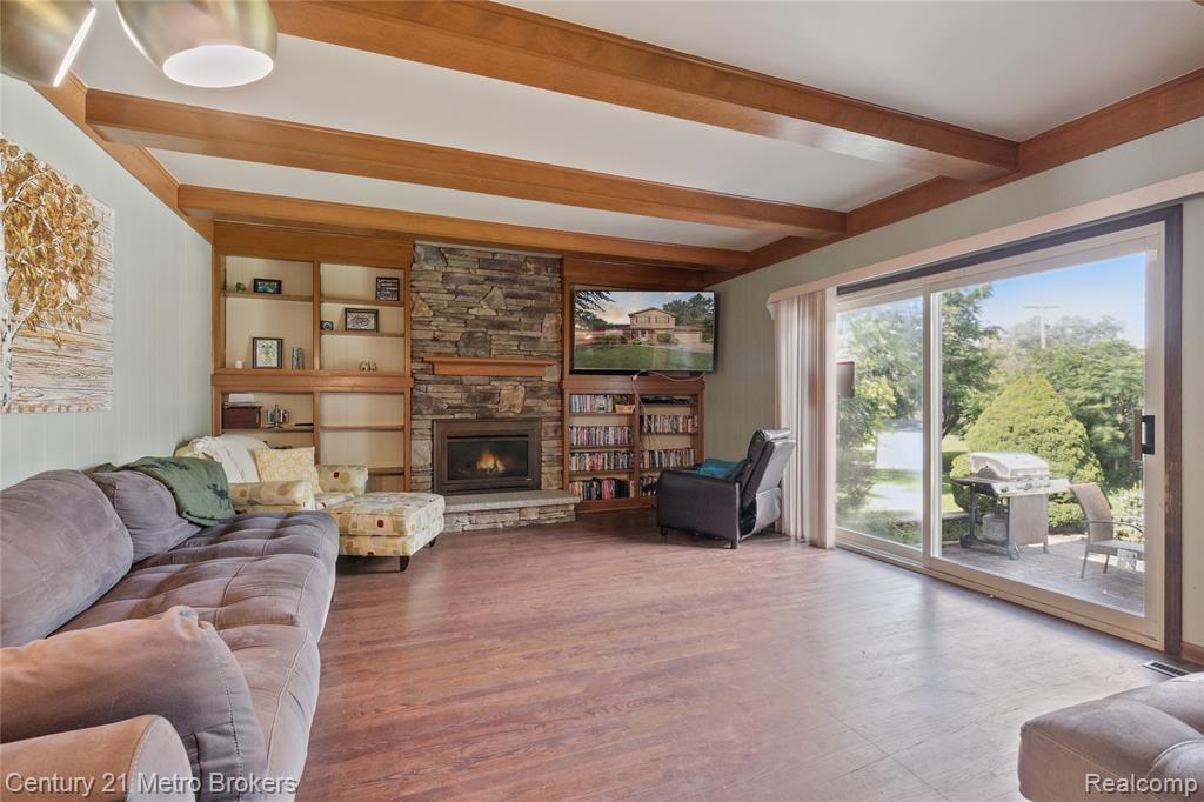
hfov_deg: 100.4
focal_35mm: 15
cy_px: 401
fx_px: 501
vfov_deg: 77.3
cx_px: 602
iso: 400
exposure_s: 1/6
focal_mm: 10
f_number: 8
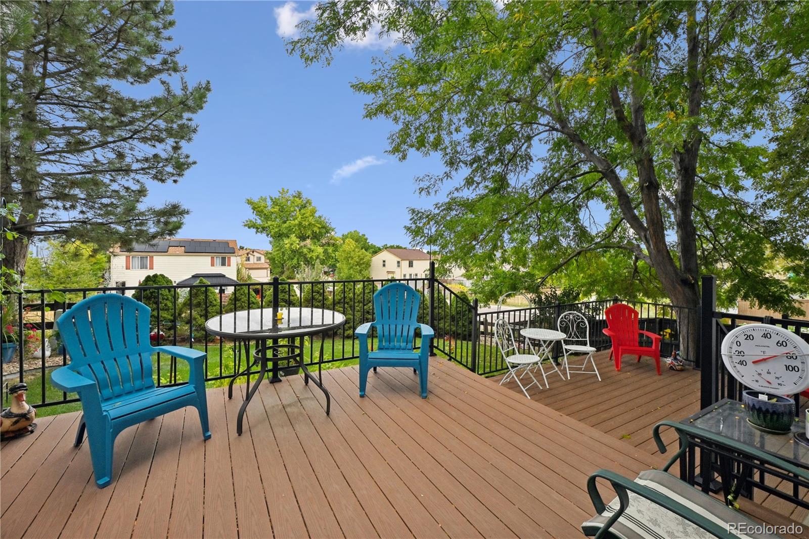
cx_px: 404
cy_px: 270
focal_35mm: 15
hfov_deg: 100.4
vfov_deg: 77.3
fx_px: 337
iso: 800
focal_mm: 15
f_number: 11
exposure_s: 1/320
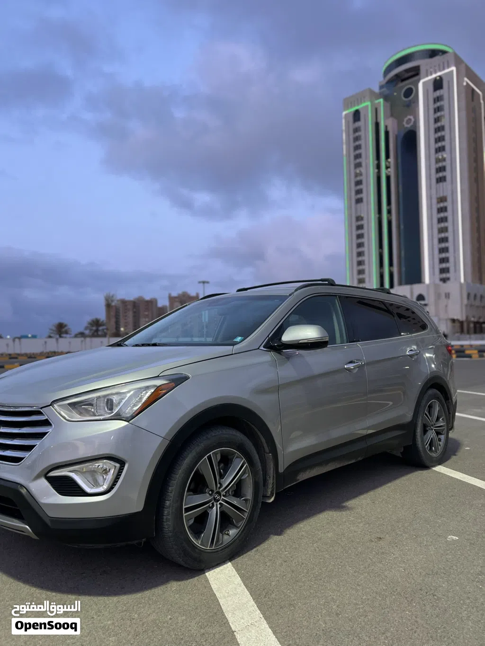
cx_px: 242
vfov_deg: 67.3
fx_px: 486
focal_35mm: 26
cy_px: 323
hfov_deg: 53.1
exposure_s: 1/90
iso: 125
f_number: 1.5
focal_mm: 5.7
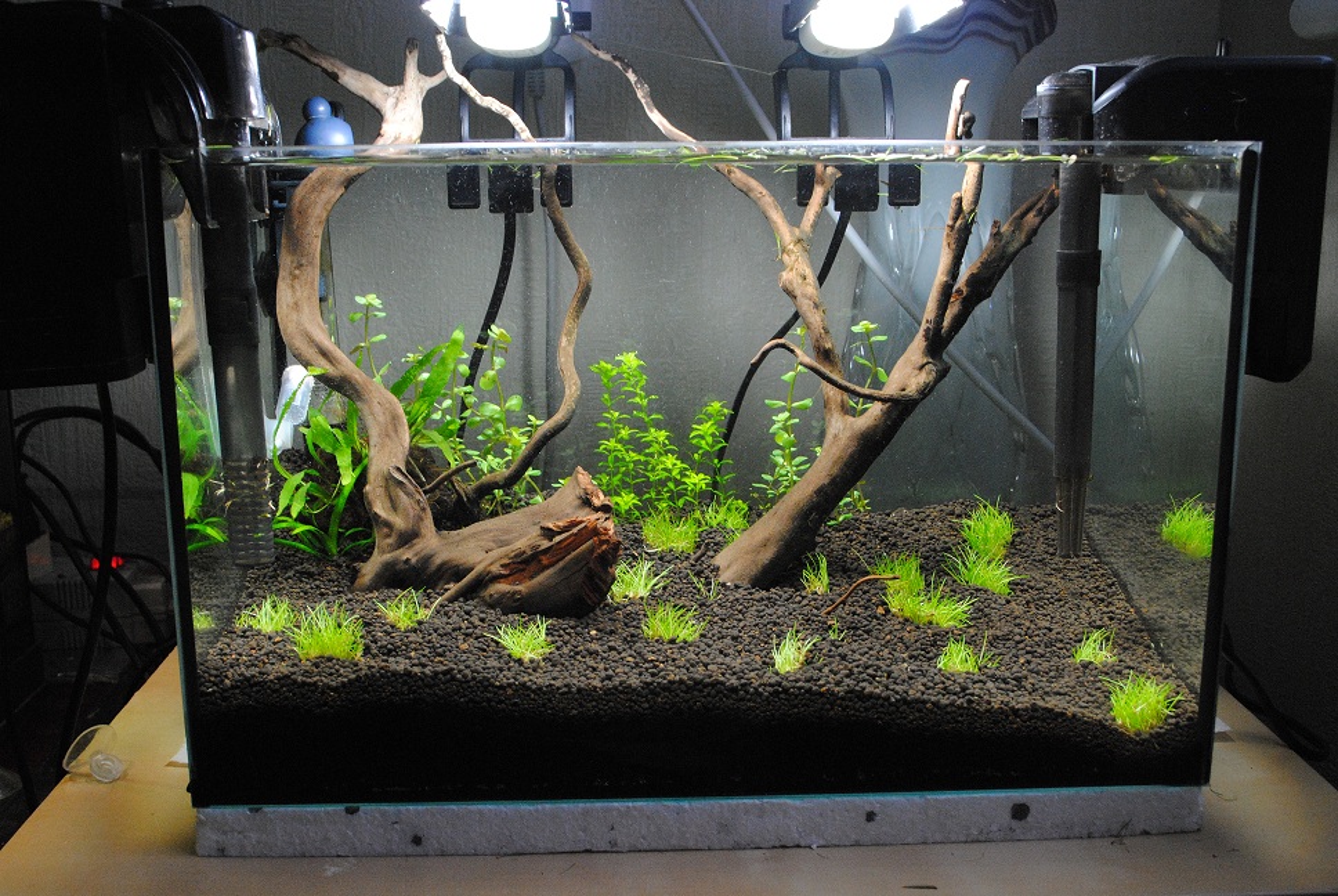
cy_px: 448
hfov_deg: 53.1
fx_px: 1340
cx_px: 669
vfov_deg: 37.0
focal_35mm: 36
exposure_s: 1/20
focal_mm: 24
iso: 1000
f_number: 7.1
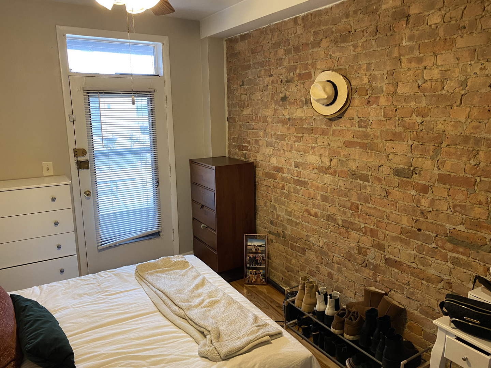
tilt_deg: -12.9
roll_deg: +1.1
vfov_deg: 53.1
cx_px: 246
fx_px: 369
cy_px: 184
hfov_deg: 67.3
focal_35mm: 26
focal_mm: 4.25
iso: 250
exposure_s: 1/60
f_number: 1.8
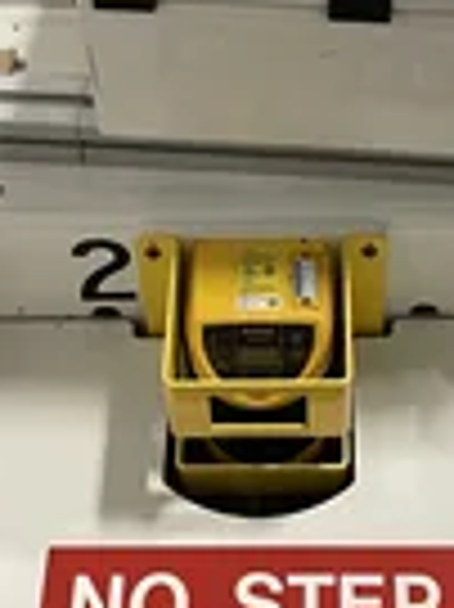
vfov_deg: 24.5
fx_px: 1349
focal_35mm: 77
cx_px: 310
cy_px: 45
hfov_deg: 19.0
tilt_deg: -47.3
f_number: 1.6
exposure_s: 1/60
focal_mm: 4.2
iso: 200
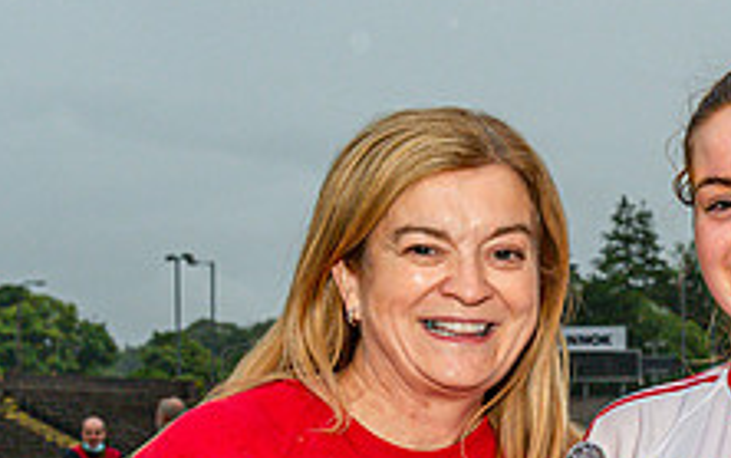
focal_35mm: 133
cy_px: 551
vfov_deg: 9.7
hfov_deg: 15.1
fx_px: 2651
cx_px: 912
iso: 1600
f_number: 5
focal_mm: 44
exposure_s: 1/100
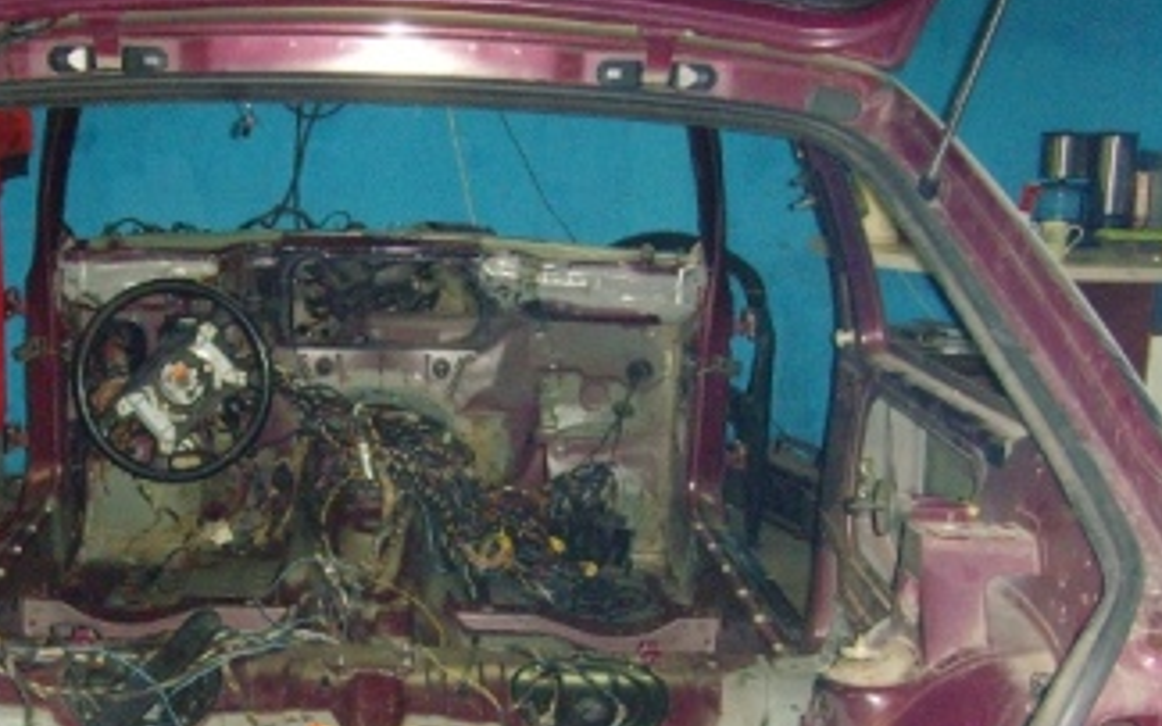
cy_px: 579
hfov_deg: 35.4
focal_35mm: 57
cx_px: 397
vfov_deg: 22.4
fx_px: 1805
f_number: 3.5
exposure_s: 1/45
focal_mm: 6.6
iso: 400
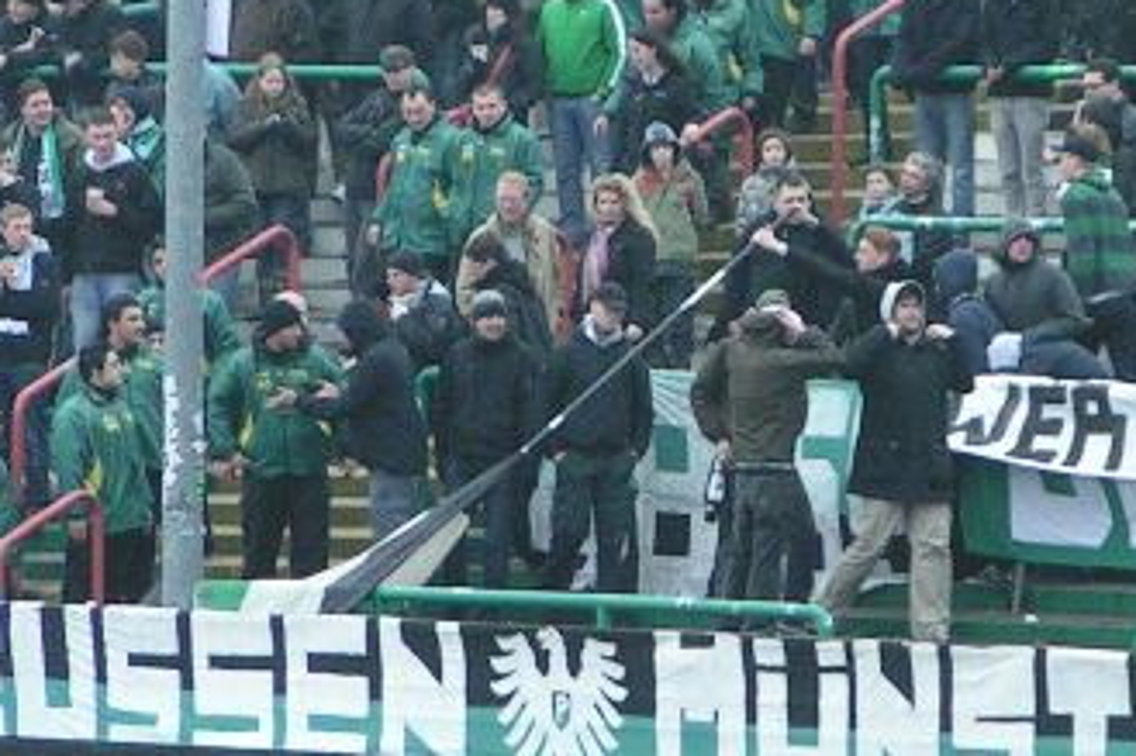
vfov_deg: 3.0
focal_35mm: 455
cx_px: 818
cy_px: 193
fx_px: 14350
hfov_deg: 4.5
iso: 160
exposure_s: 1/200
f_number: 3.5
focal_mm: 27.5
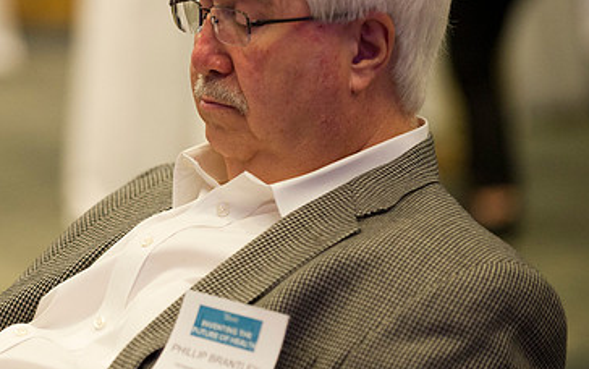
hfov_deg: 9.2
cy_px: 142
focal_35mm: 227
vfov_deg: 5.8
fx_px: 3646
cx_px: 144
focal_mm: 140
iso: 2500
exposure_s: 1/125
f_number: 2.8
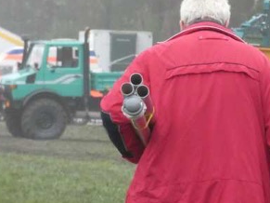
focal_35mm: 520
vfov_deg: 2.9
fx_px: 4054
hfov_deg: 3.8
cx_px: 328
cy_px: 196
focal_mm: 33.9
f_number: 5.5
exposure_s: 1/125
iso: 640
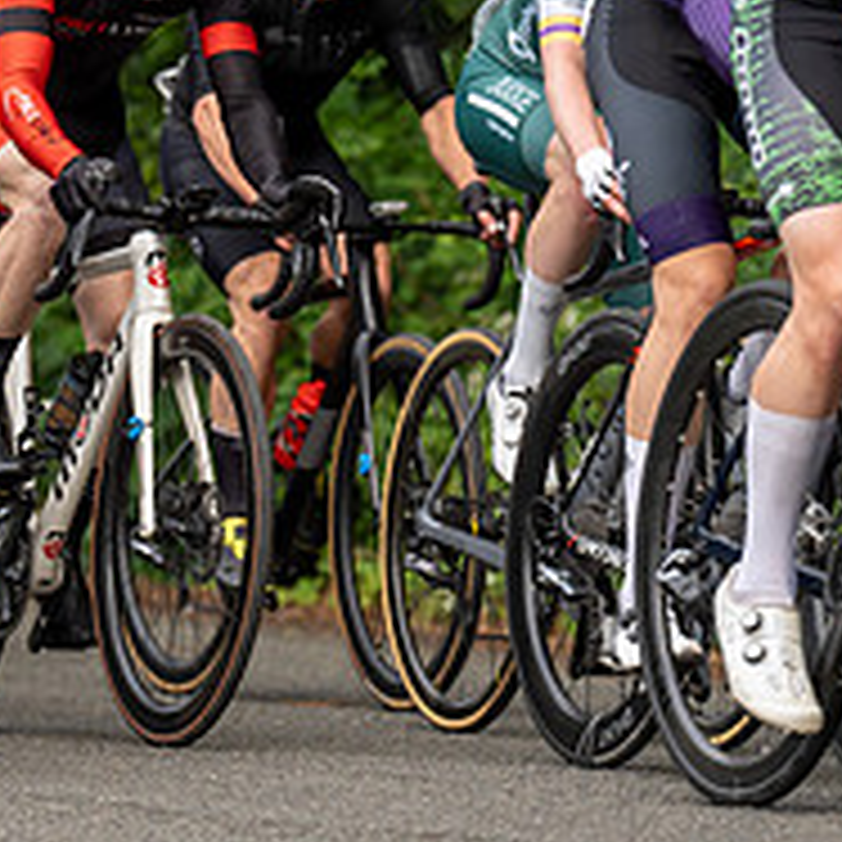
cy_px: 200
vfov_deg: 5.2
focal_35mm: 334
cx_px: -239
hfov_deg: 5.2
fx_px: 9192
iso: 400
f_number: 3.5
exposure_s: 1/800
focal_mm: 127
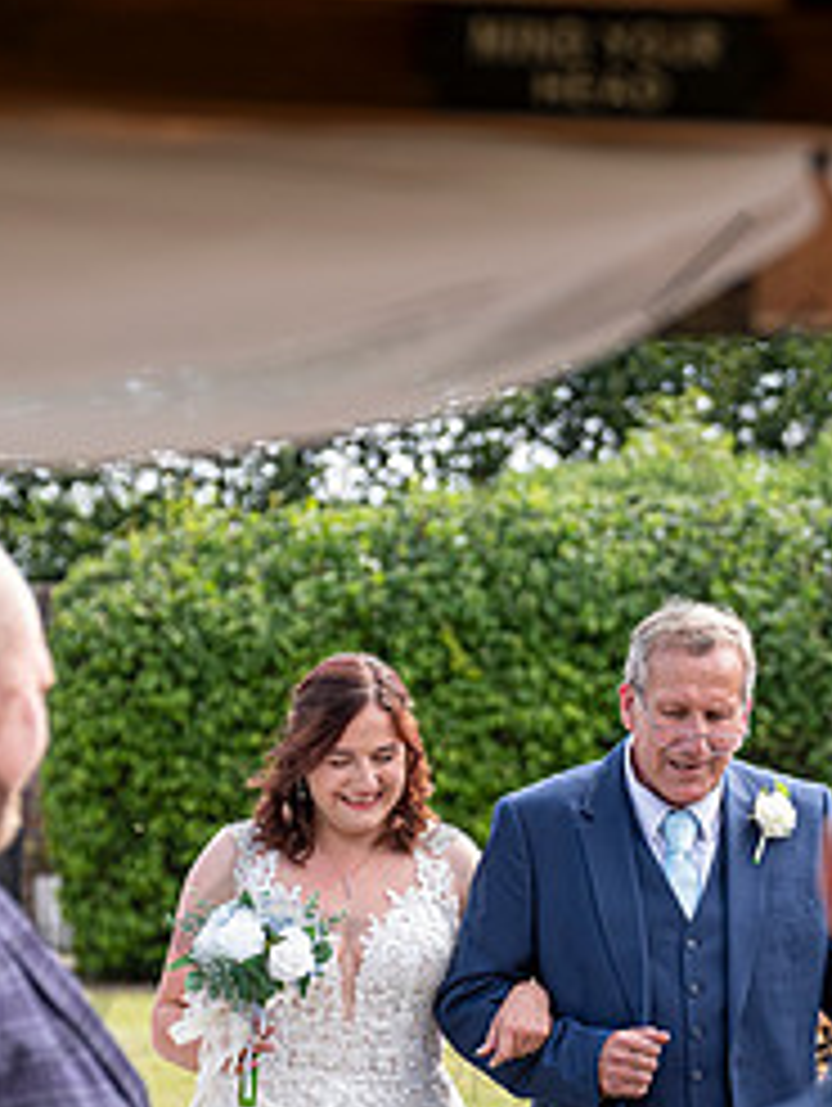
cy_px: 868
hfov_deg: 8.2
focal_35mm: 181
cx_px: 441
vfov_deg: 10.9
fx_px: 5790
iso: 200
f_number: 3.2
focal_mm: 68.7
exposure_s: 1/640
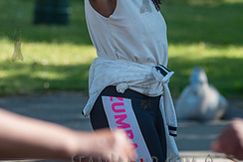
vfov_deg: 4.3
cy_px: -4
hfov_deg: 6.4
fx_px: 2168
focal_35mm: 321
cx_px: 145
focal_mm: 135
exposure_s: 1/800
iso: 200
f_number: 3.5
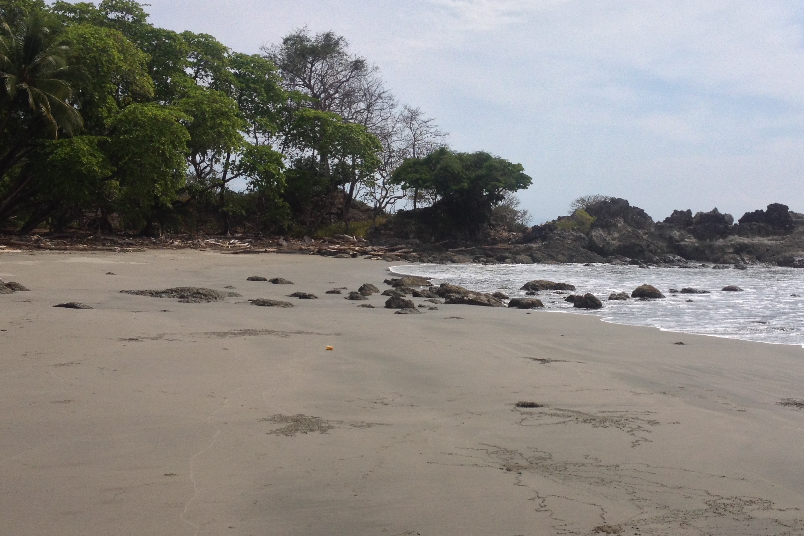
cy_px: 232
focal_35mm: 51
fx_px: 1139
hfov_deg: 38.5
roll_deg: +0.6
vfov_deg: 26.5
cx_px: 523
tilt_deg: -3.3
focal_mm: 4.28
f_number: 2.4
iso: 50
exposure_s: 1/3953
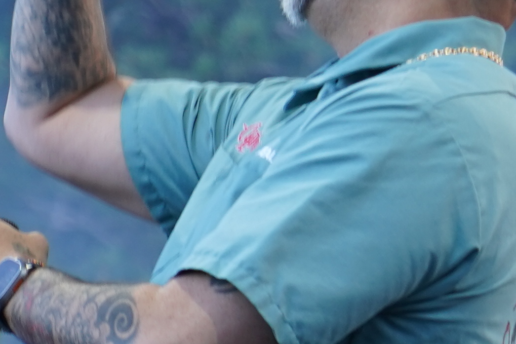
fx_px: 8644
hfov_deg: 3.4
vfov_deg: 2.3
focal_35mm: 603
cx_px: 463
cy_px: 408
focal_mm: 105
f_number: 4
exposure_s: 1/160
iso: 320
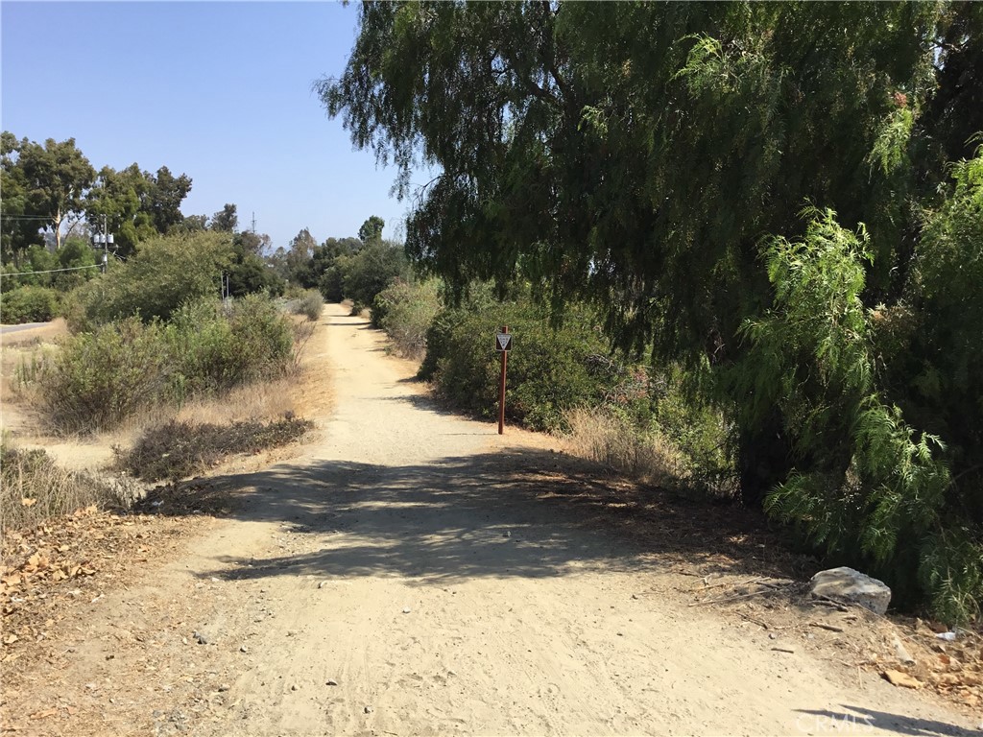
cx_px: 492
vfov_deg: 45.4
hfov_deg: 58.4
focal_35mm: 31
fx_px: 880
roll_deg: -0.8
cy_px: 368
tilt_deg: -6.1
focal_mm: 3.3
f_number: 2.4
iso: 25
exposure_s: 1/981
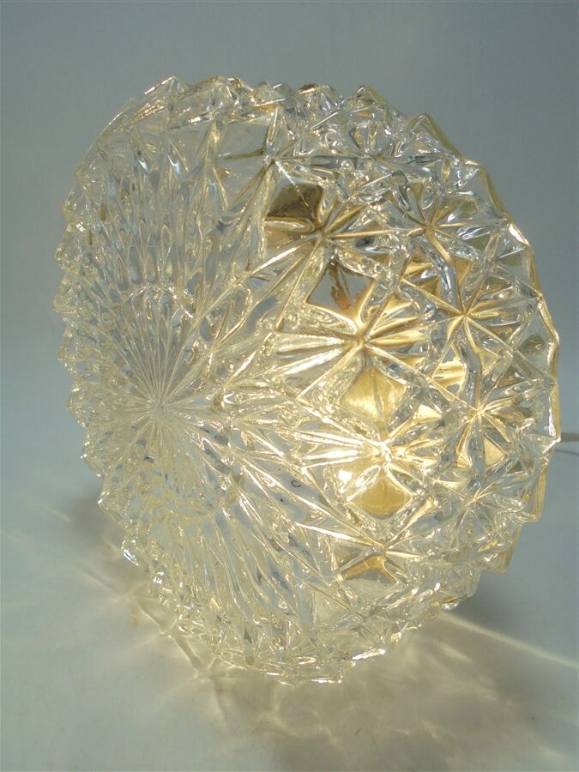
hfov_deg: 48.2
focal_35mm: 29
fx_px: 647
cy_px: 386
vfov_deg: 61.7
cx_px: 290
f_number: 3.7
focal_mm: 5.3
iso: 100
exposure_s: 1/250
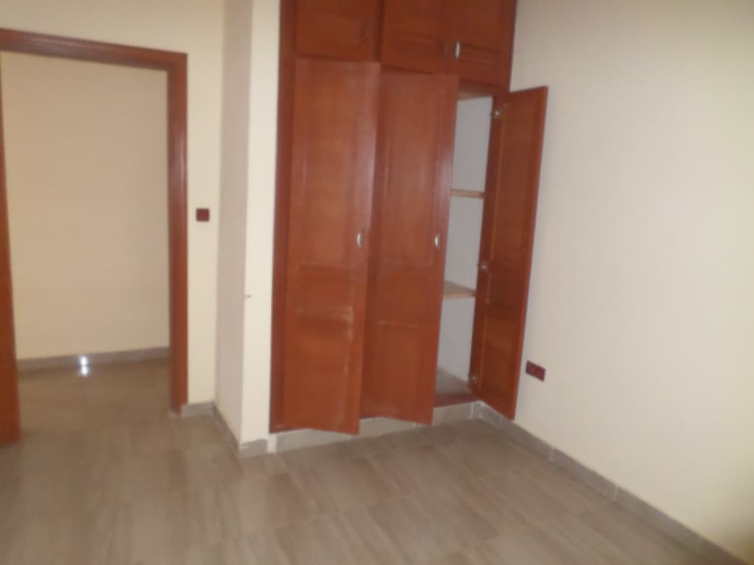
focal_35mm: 25
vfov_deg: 54.9
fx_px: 545
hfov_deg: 69.4
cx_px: 377
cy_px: 282
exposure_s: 1/30
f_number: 2.5
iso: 320
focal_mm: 4.5
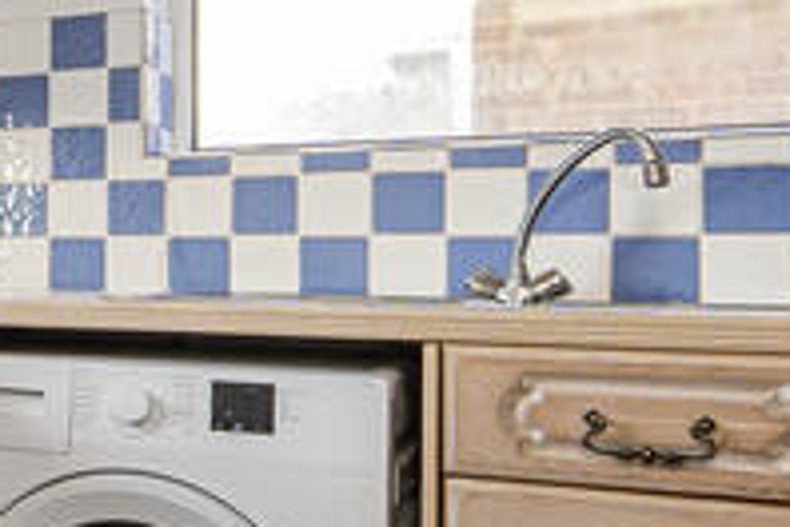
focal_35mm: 62
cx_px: -531
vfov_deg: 21.9
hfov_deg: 22.8
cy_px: 246
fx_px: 1360
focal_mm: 12
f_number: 9
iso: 320
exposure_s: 1/25
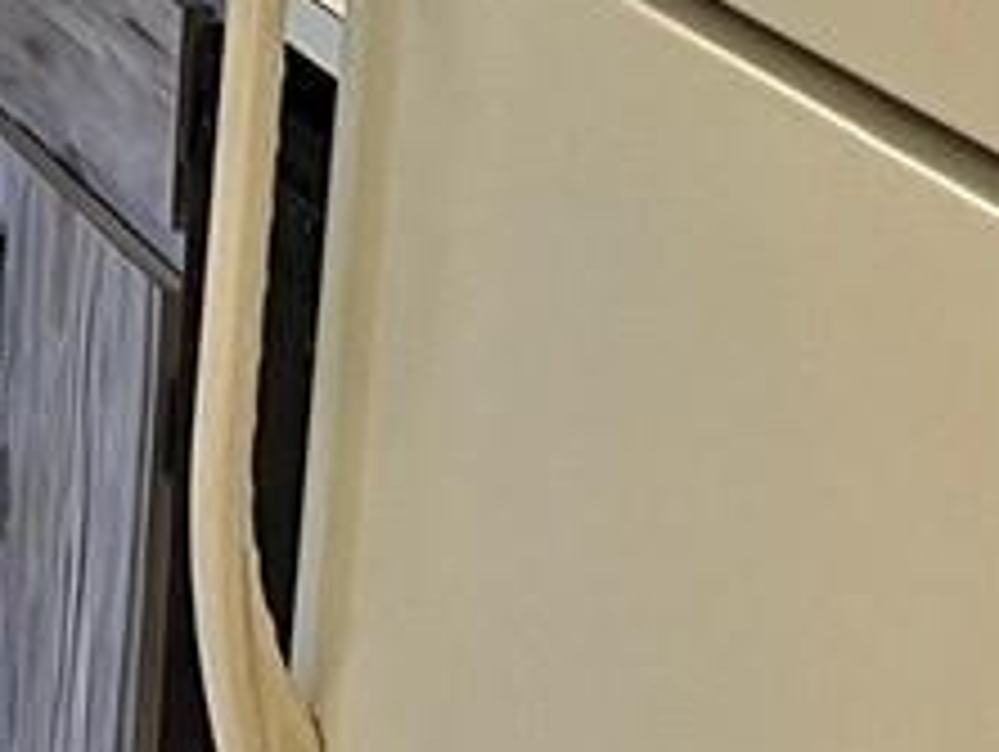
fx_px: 5403
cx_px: -1323
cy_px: -414
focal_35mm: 187
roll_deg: -1.3
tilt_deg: -8.7
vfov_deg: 7.8
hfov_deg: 9.5
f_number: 1.6
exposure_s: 1/60
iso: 100
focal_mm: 5.1
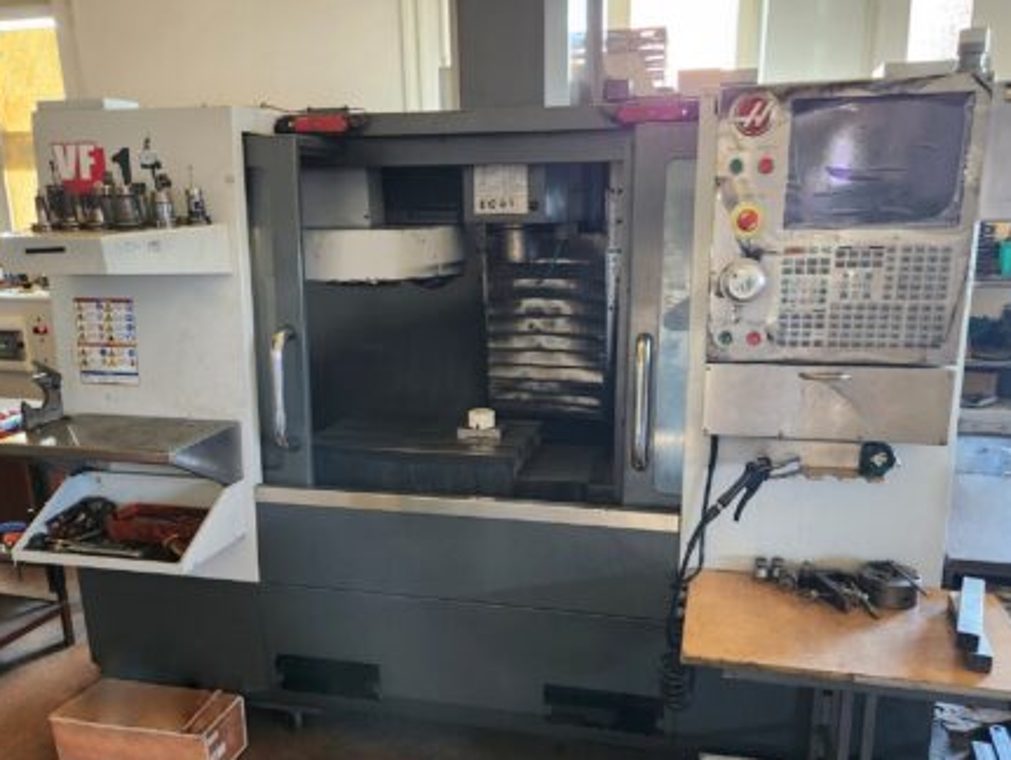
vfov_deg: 56.9
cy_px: 392
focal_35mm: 24
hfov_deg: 71.5
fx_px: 702
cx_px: 516
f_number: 1.8
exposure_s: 1/33
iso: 640
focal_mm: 5.4
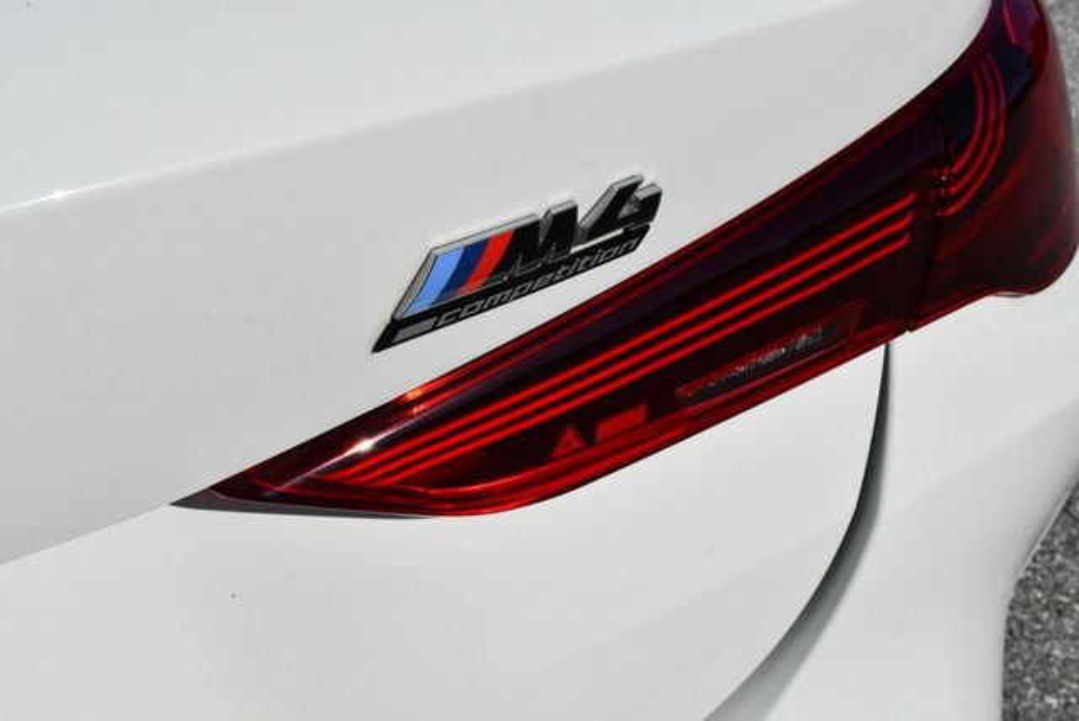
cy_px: 360
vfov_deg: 28.1
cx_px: 540
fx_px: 1440
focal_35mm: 48
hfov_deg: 41.1
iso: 100
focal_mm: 24
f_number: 10
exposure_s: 1/400
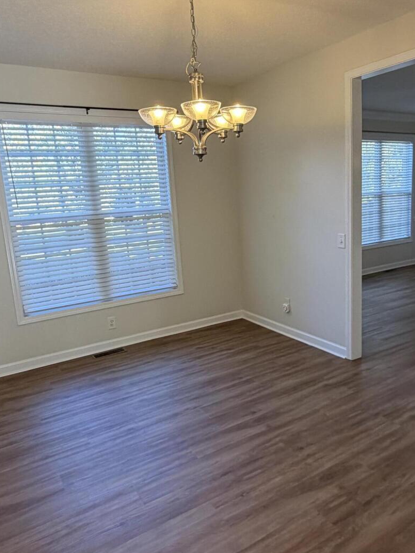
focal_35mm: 27
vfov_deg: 65.3
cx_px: 240
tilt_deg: -11.0
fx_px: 432
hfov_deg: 51.2
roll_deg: +4.5
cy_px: 274
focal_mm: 2.22
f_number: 2.2
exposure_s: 1/120
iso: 250
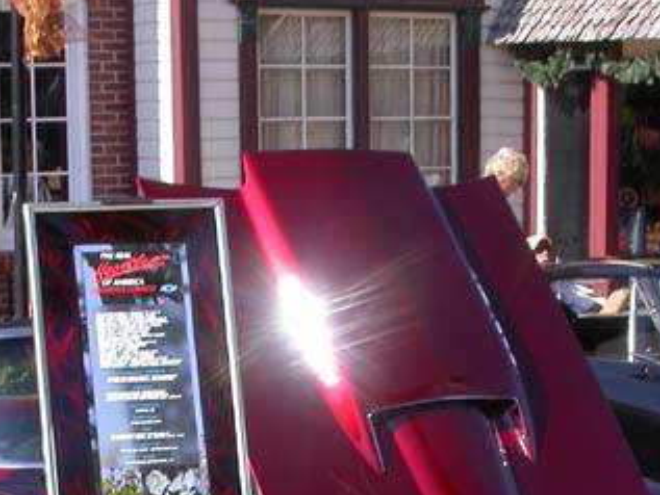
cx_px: 266
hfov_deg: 20.4
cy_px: 541
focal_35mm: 96
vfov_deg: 15.0
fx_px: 1831
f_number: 6
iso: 100
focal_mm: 7.85
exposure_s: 1/235
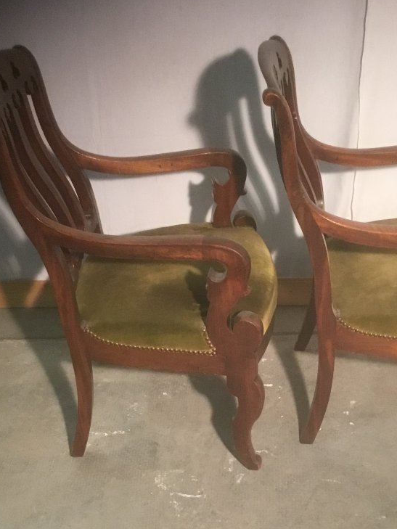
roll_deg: -0.1
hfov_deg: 28.5
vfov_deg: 37.1
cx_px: 236
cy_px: 350
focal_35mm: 51
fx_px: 780
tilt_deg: -33.8
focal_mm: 3.3
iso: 200
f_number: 2.4
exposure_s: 1/33
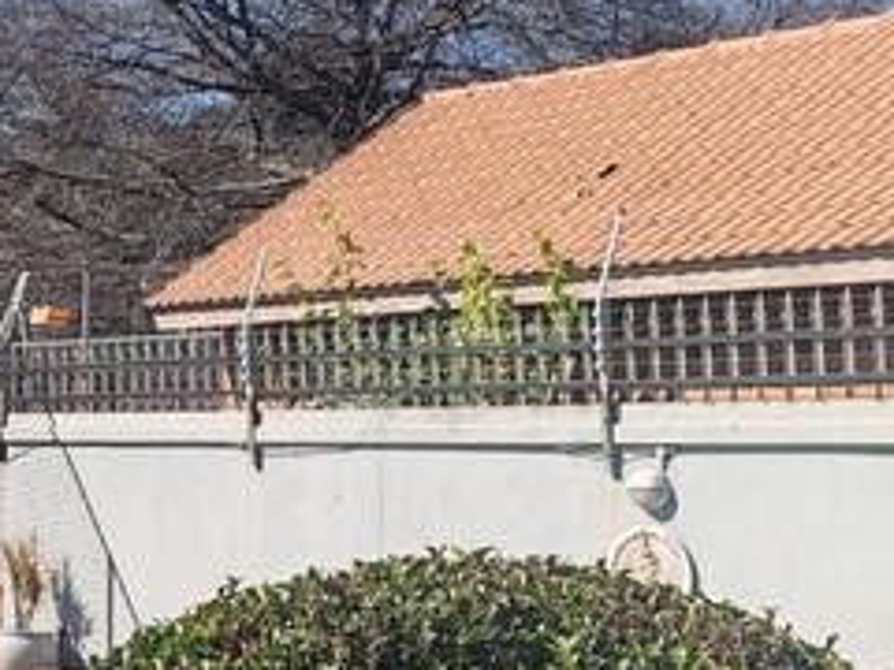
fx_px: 2324
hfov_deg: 19.7
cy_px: 331
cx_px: -328
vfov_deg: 16.4
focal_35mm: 90
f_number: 1.9
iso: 50
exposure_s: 1/510
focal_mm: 6.12
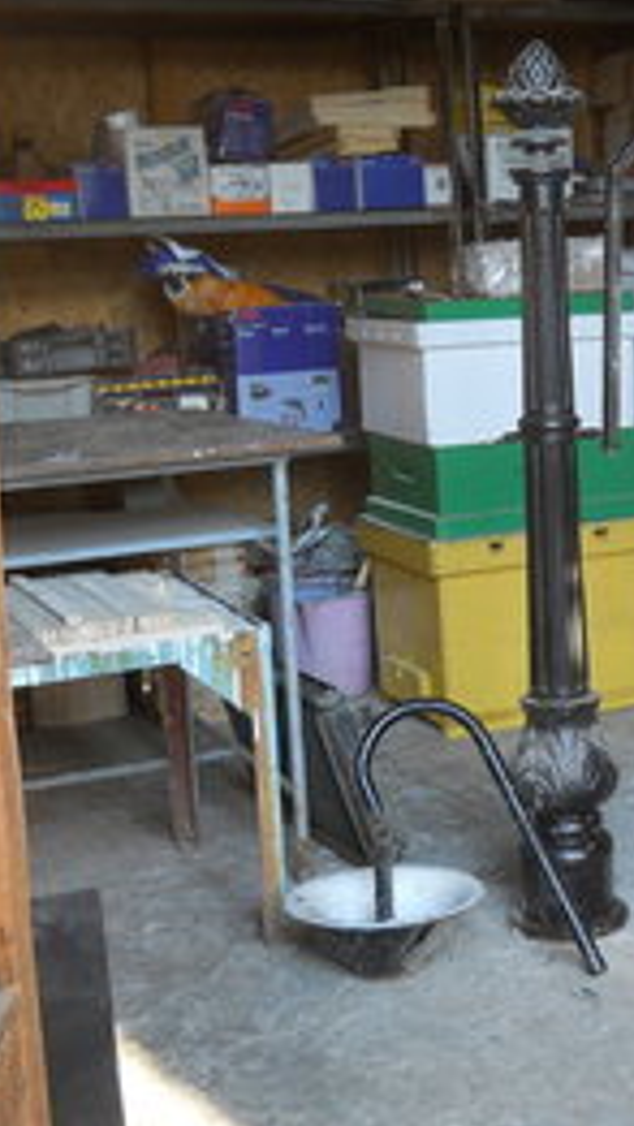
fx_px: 1791
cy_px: 563
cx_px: 638
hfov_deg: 19.5
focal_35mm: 60
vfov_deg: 34.9
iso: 80
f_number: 3.1
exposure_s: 1/40
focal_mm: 6.72
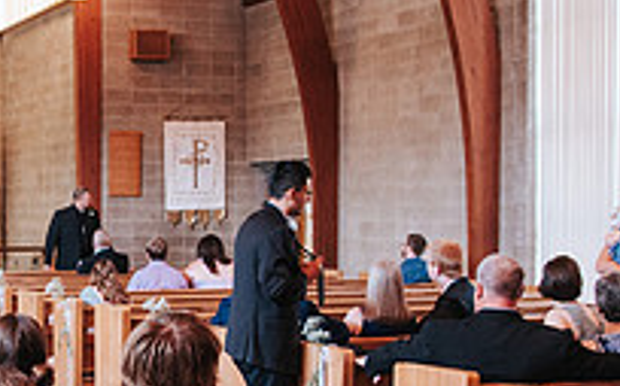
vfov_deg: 18.0
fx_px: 1215
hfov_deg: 26.8
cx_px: -21
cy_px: 263
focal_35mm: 72
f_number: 4
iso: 1000
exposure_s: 1/200
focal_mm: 24
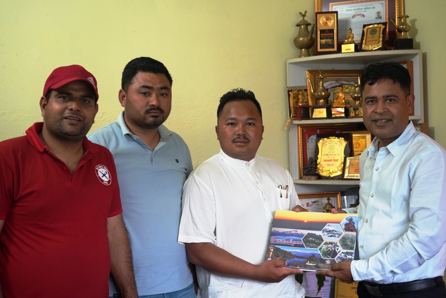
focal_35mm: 50
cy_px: 149
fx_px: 619
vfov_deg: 27.0
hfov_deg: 39.6
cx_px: 223
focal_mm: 50
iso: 2000
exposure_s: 1/50
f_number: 4.5
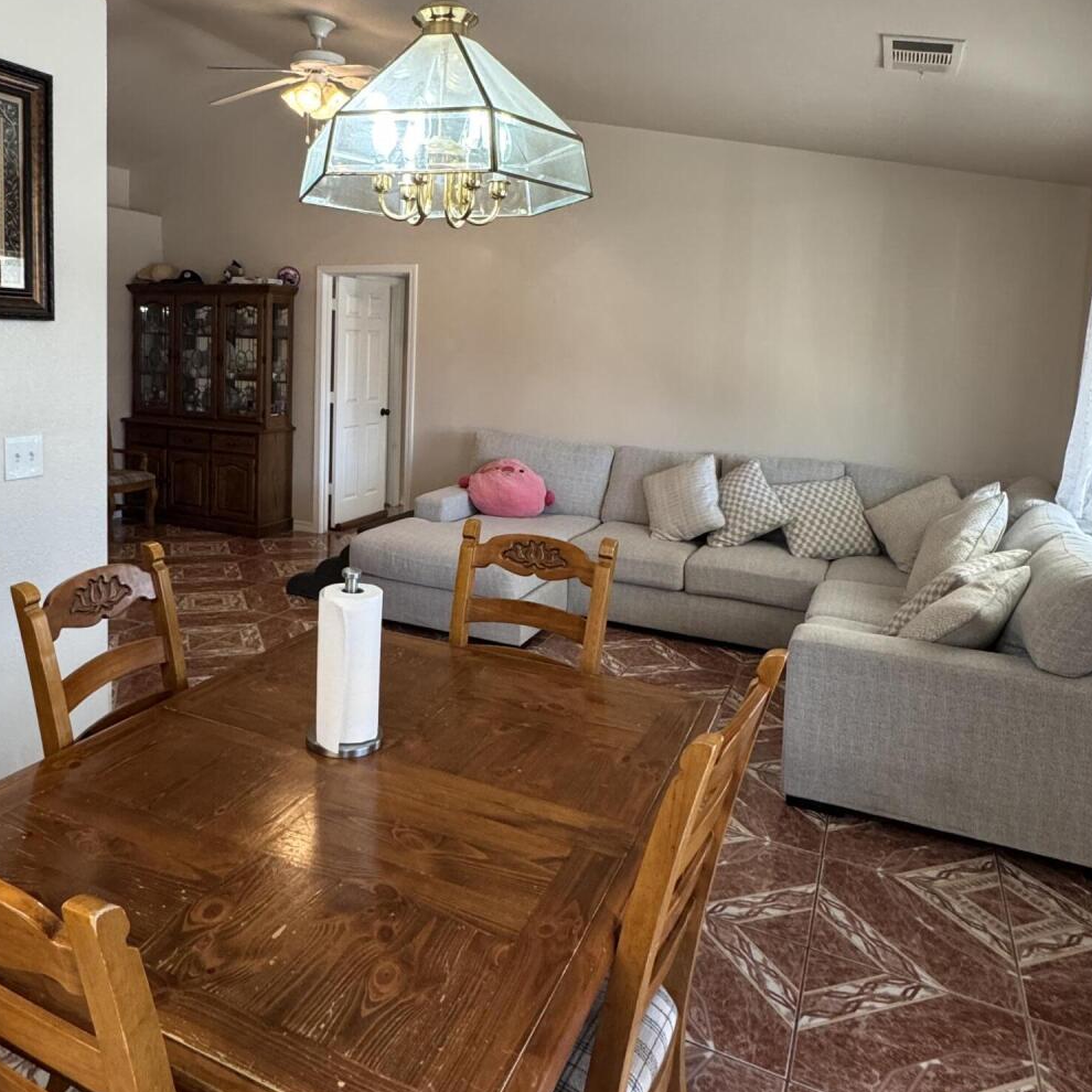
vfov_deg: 62.2
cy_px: 418
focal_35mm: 25
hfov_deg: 62.3
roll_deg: -1.1
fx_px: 892
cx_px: 429
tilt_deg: -5.4
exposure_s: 1/120
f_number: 2.2
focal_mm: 2.22
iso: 320
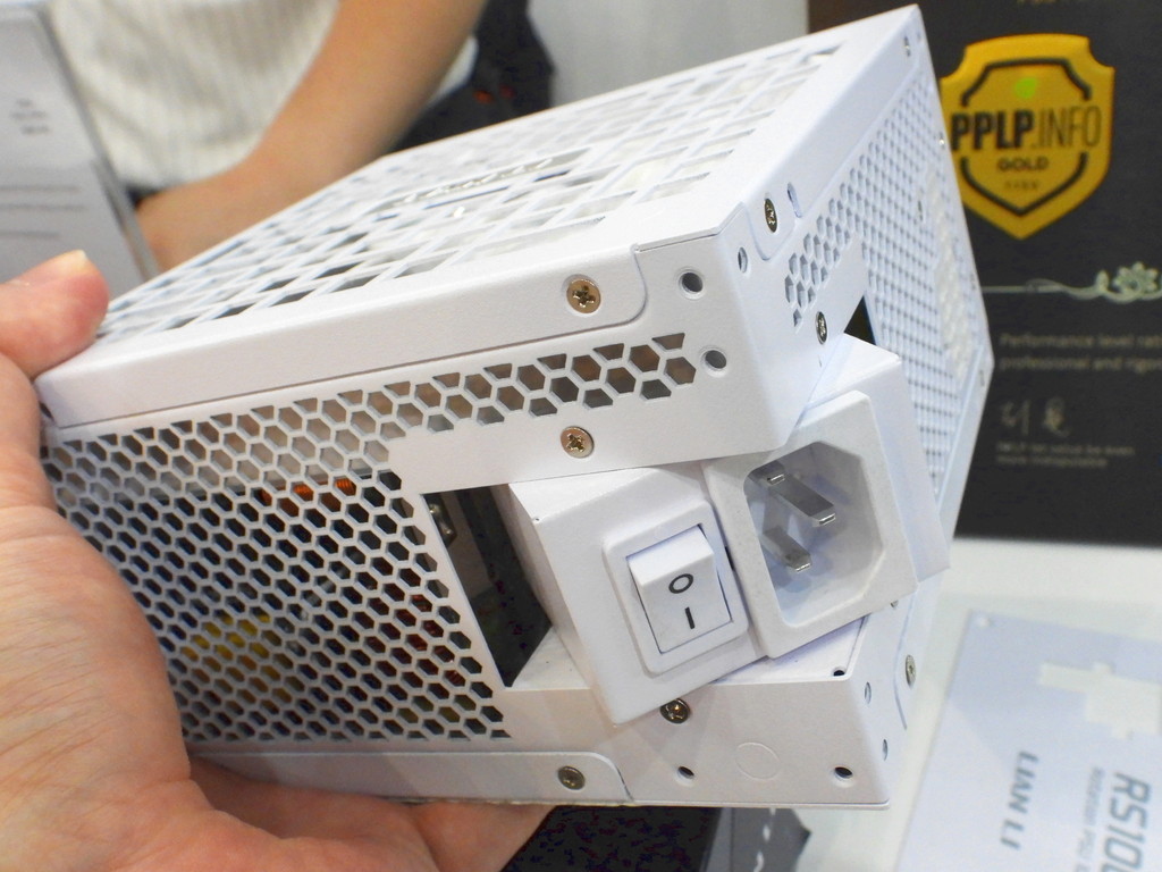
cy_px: 436
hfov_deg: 56.8
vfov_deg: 44.2
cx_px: 581
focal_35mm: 32
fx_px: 1074
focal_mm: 5.8
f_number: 4
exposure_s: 1/160
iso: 800
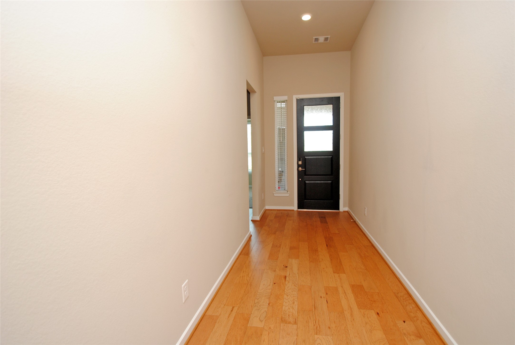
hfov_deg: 92.4
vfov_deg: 69.8
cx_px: 258
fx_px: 247
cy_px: 172
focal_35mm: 17
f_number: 4
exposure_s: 1/60
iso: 200
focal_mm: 11.5
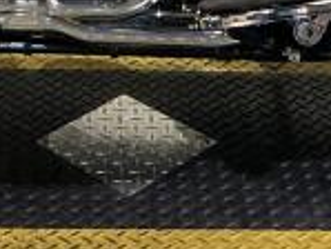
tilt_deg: -10.1
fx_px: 1493
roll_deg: -0.9
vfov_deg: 8.5
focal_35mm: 156
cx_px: 100
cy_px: -409
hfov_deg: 12.6
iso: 80
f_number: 1.8
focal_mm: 3
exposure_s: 1/60
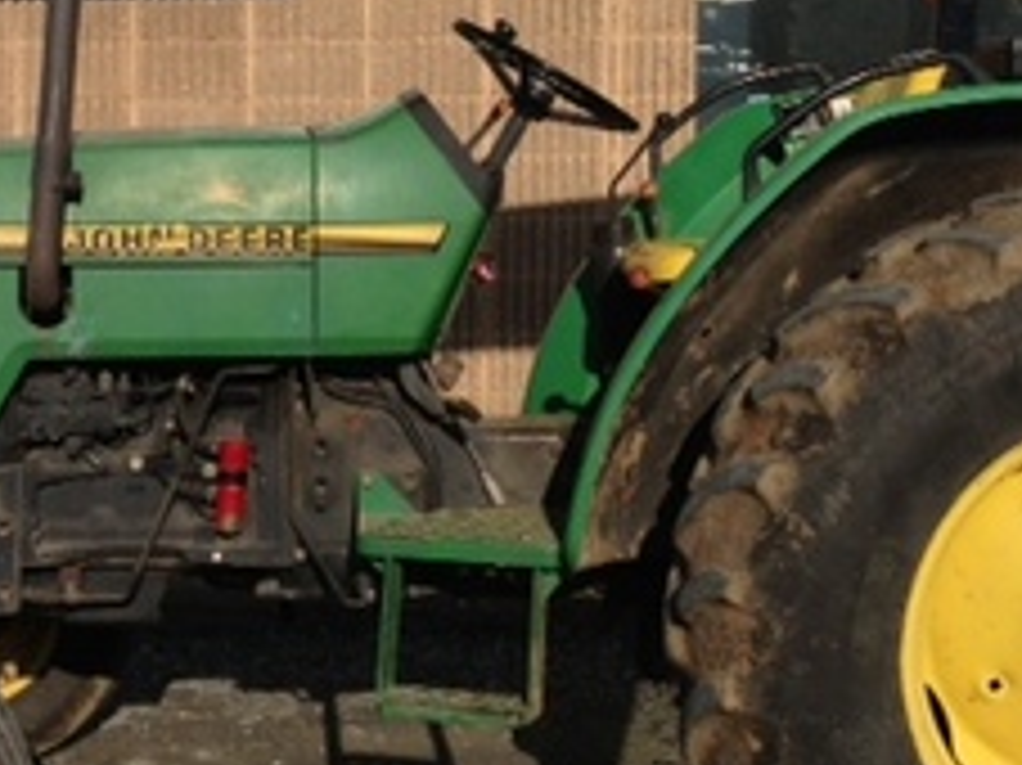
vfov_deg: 18.6
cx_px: 320
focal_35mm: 79
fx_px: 2331
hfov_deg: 24.6
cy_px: 256
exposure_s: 1/3012
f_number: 2.4
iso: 50
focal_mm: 4.13
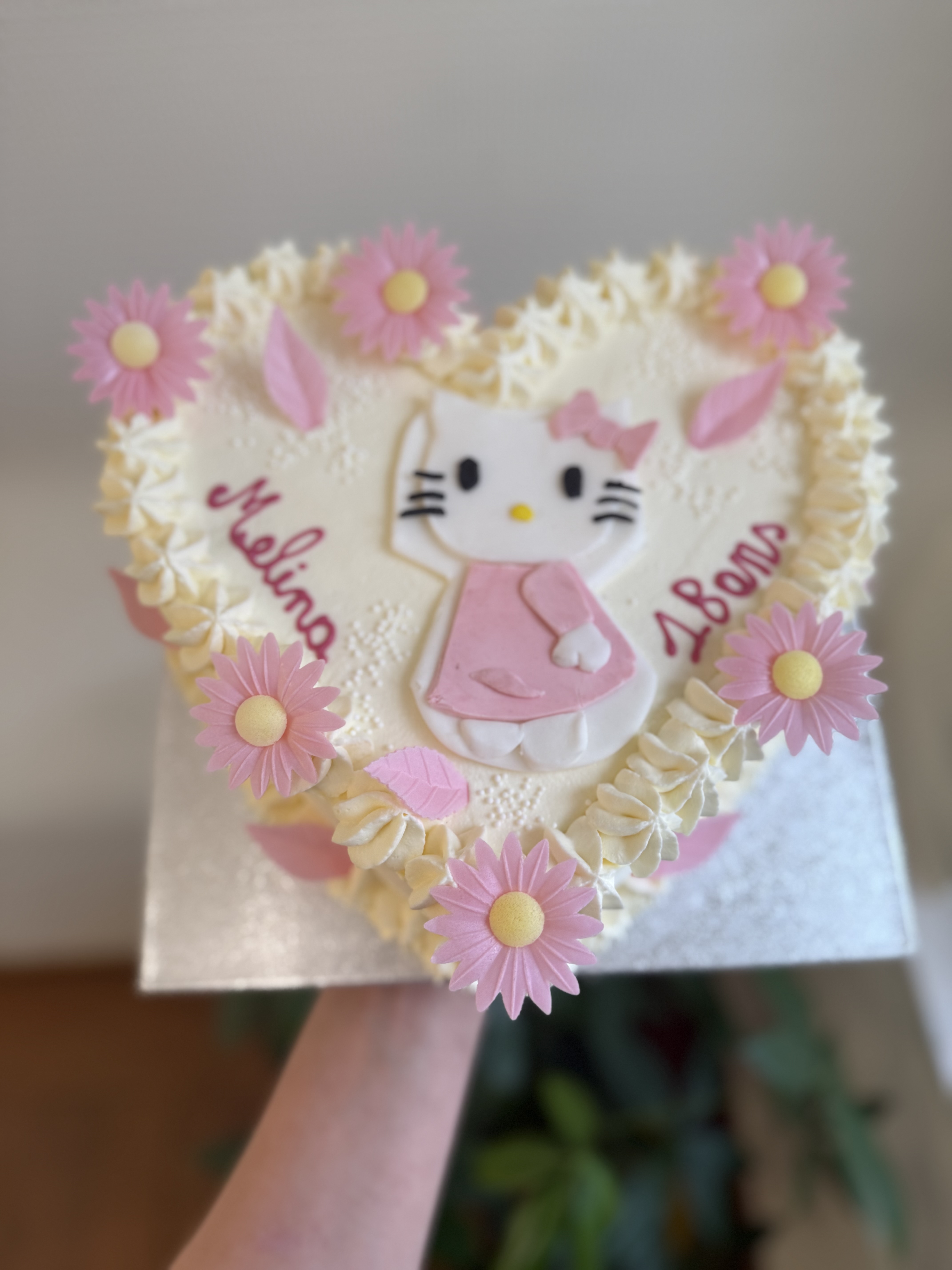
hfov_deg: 56.8
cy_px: 635
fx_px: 880
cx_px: 476
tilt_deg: -56.1
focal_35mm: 24
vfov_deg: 71.6
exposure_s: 1/100
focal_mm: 6.76
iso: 100
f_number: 1.78
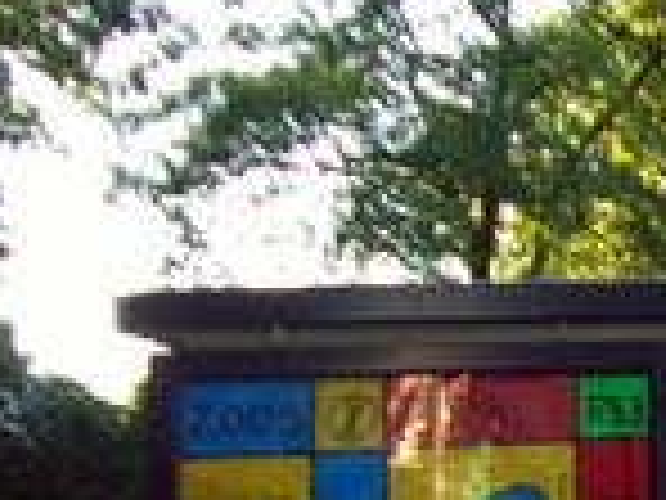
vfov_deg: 11.0
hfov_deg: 13.6
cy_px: 723
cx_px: 1192
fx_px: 2501
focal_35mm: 130
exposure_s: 1/125
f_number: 2.6
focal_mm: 5.8
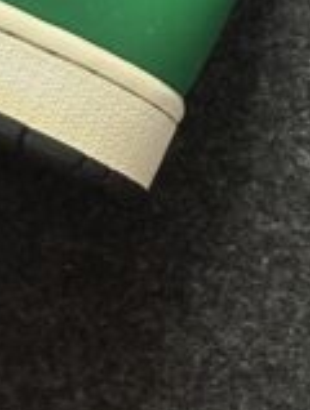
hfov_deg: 6.1
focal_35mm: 241
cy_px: 159
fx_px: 2866
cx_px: -258
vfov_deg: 8.2
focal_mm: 6.86
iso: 400
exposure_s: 1/27
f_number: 1.78
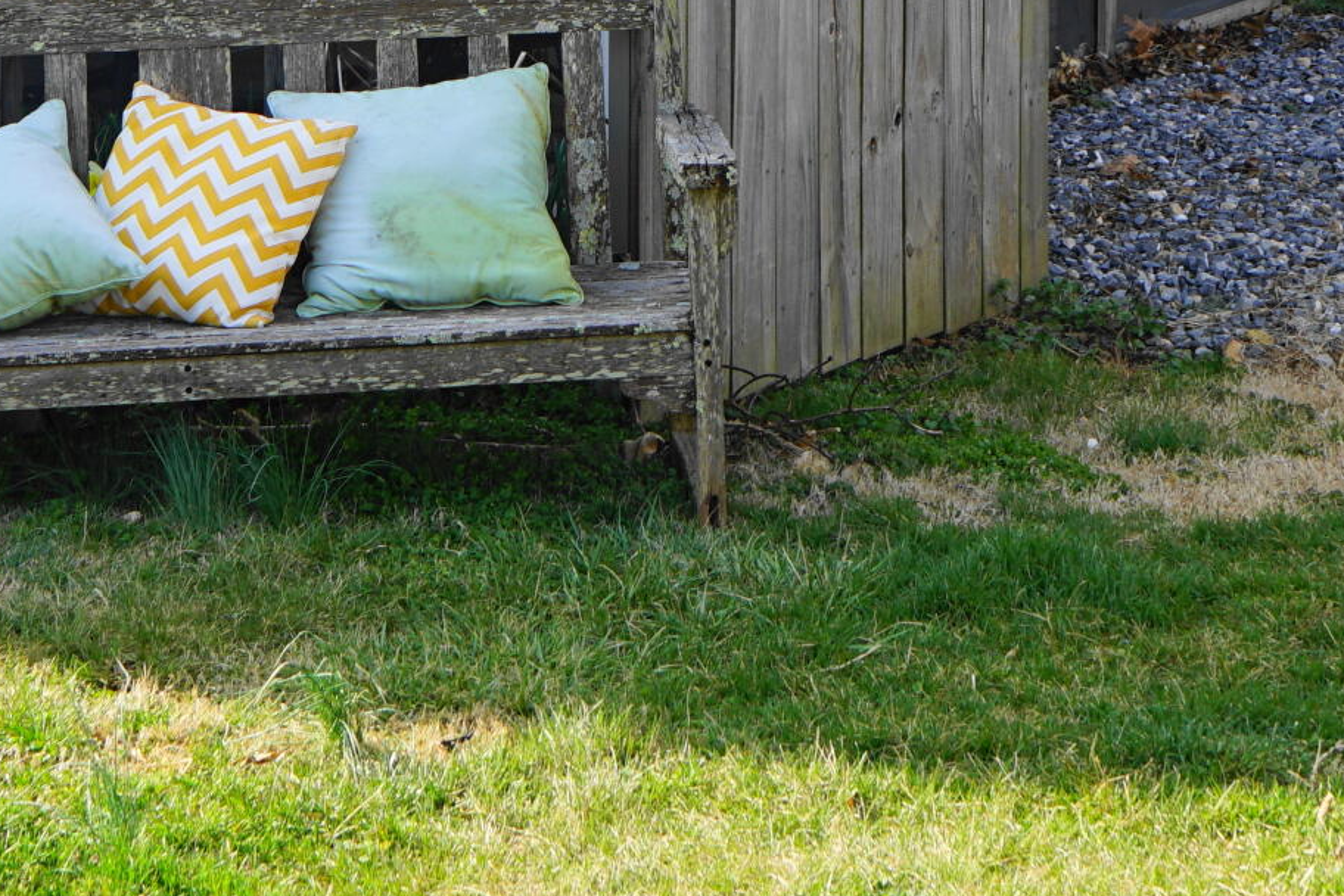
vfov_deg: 10.5
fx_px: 4666
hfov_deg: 16.4
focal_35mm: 125
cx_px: 729
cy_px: -535
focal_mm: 38
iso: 100
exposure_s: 1/100
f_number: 9
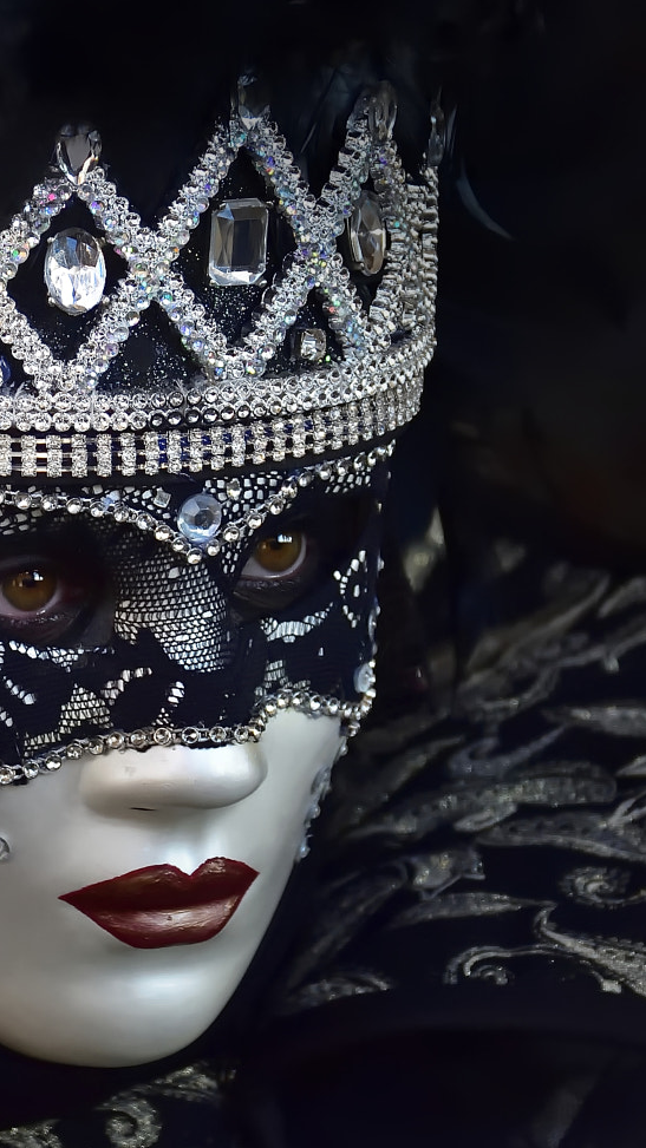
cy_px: 618
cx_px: 292
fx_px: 23611
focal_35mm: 775
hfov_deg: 1.6
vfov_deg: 2.8
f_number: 5.6
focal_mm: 300
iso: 1100
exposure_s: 1/800
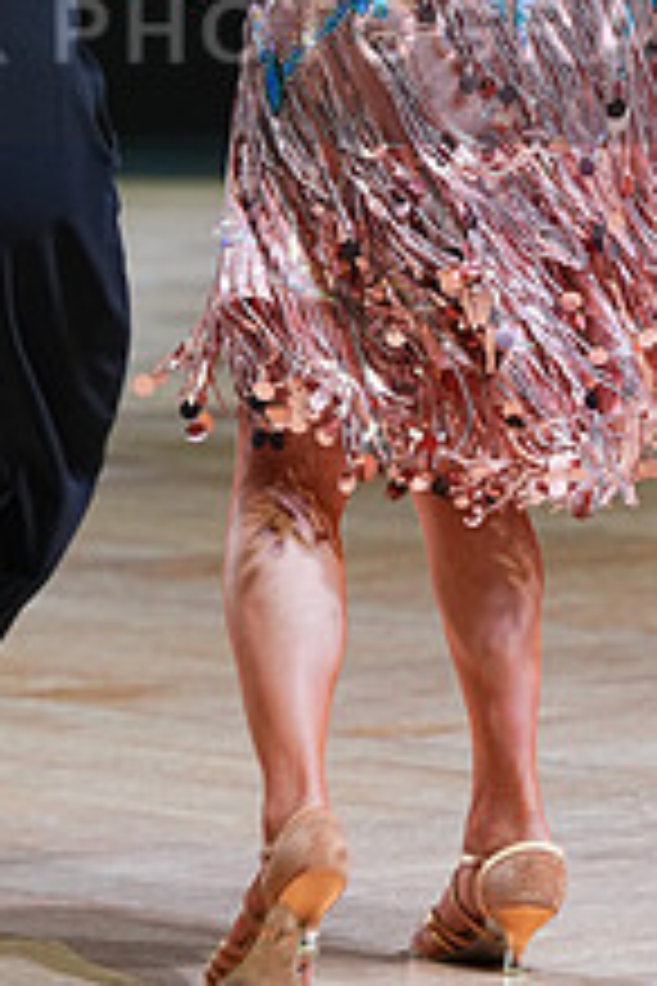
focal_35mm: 254
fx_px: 6953
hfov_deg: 5.4
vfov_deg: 8.1
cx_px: 326
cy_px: -5
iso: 1000
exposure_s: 1/400
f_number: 4
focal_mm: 96
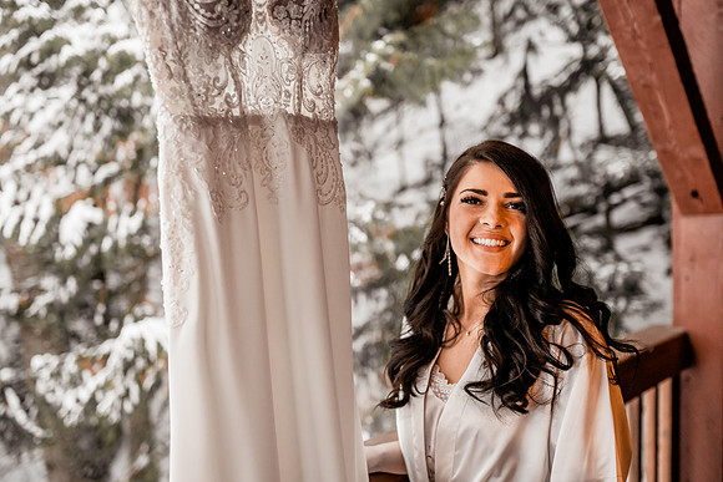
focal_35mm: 38
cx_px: 362
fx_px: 754
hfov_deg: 51.2
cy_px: 241
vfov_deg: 35.5
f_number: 2
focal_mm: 35
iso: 640
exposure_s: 1/320
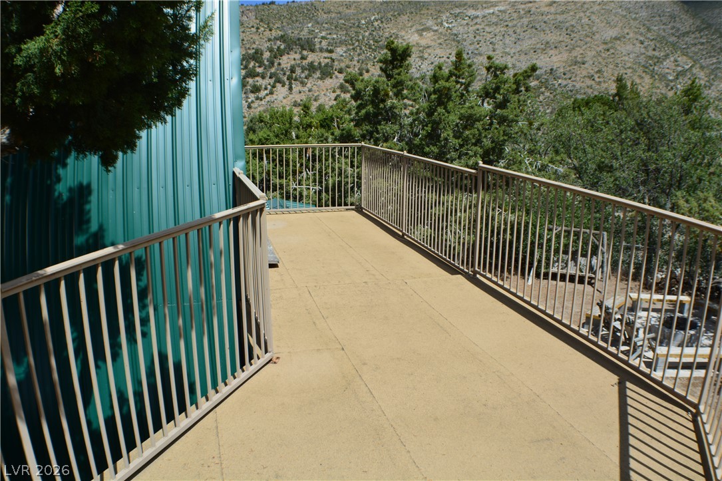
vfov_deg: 34.2
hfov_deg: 49.6
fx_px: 782
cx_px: 361
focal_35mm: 39
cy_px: 240
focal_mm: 26
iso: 110
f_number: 11
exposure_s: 1/125
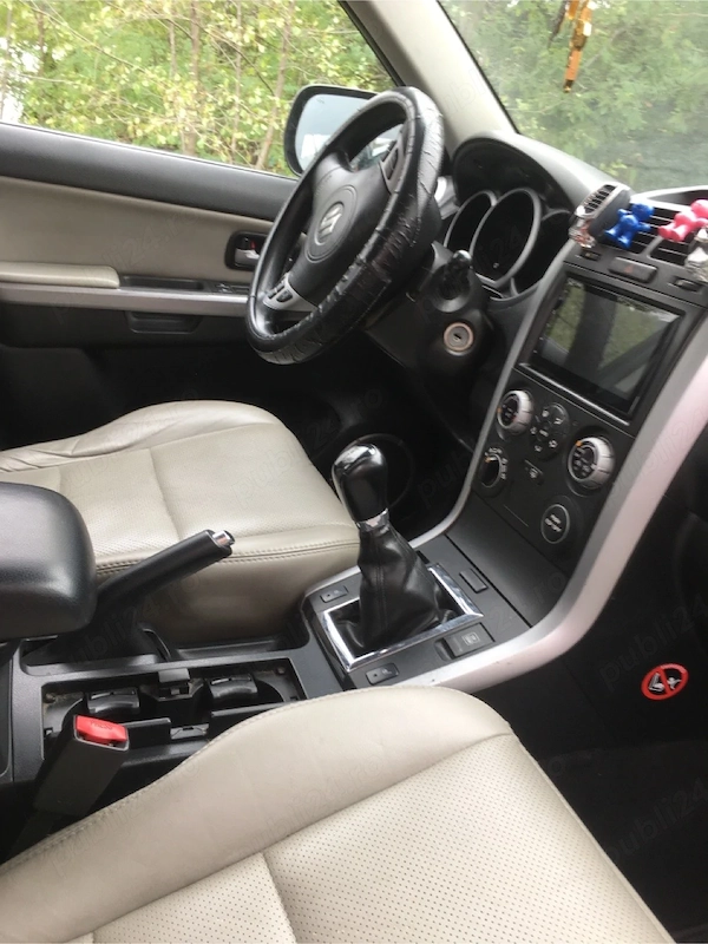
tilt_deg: -22.4
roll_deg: -13.0
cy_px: 472
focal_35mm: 29
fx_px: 791
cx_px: 354
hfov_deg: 48.2
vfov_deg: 61.7
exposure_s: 1/50
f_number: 2.2
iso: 25
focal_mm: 4.15
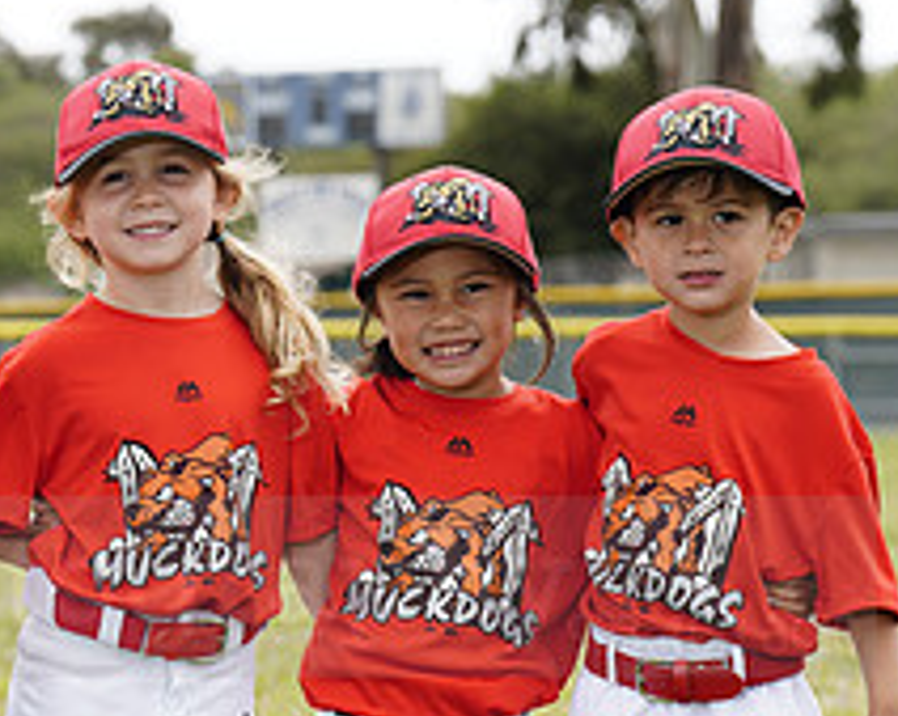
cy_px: 553
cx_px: 55
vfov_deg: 6.0
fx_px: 6821
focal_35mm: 257
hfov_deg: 7.5
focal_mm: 100
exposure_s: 1/250
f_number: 5.6
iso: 100
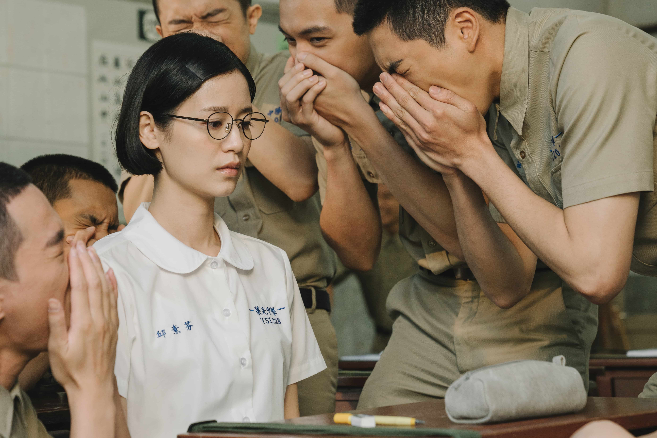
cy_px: 198
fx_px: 1825
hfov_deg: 20.4
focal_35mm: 100
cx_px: 299
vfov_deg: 13.7
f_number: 4.5
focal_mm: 70
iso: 500
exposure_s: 1/320
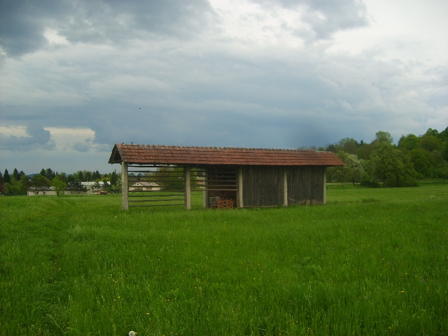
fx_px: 453
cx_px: 224
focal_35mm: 35
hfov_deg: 52.6
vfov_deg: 40.7
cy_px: 168
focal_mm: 5.8
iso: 50
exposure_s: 1/180
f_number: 2.8
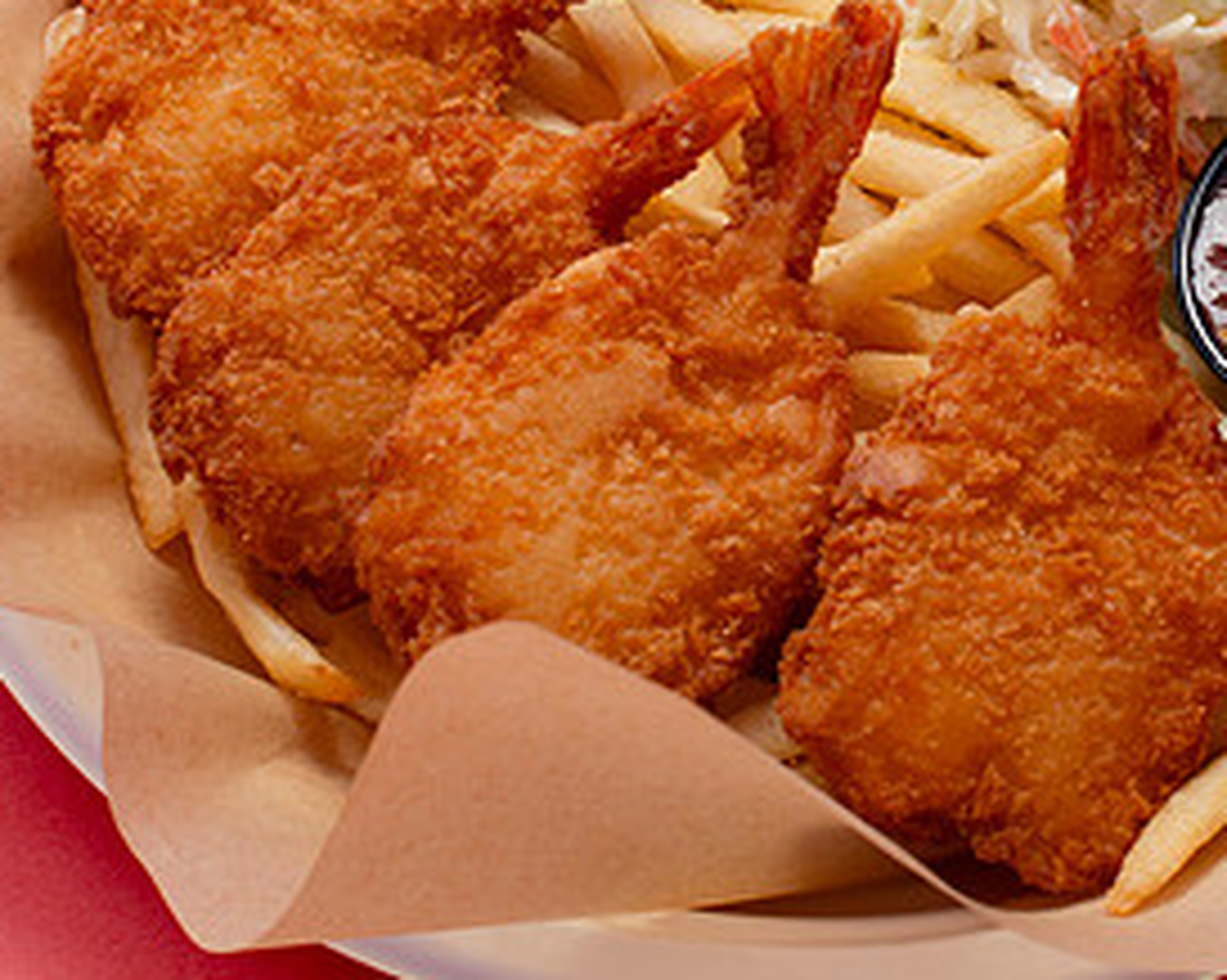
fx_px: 5480
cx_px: 1043
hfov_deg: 12.7
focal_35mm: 151
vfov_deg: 10.1
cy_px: 34
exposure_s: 1/200
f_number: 7.1
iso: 200
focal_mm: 50
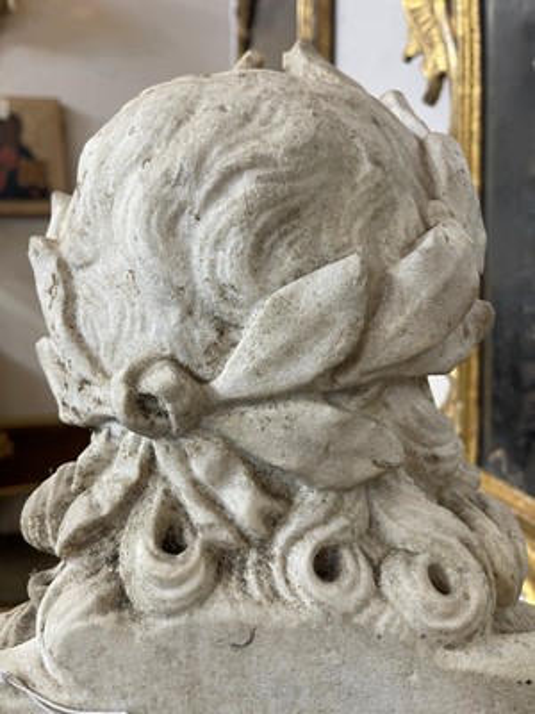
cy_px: 357
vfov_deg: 69.4
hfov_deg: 54.9
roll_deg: +1.1
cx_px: 268
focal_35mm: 25
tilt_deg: -8.9
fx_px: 515
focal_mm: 5.1
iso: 80
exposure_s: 1/50
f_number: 1.6
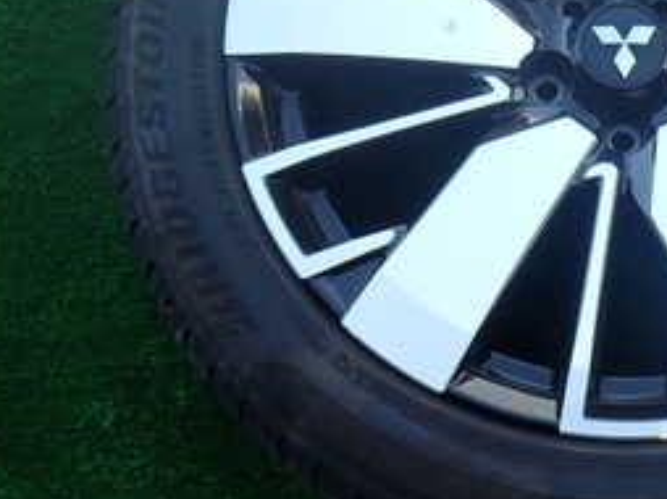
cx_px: 586
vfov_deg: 20.4
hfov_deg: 26.6
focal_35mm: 71
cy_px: 92
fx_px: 1367
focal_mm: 5.4
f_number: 2.3
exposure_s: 1/200
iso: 100
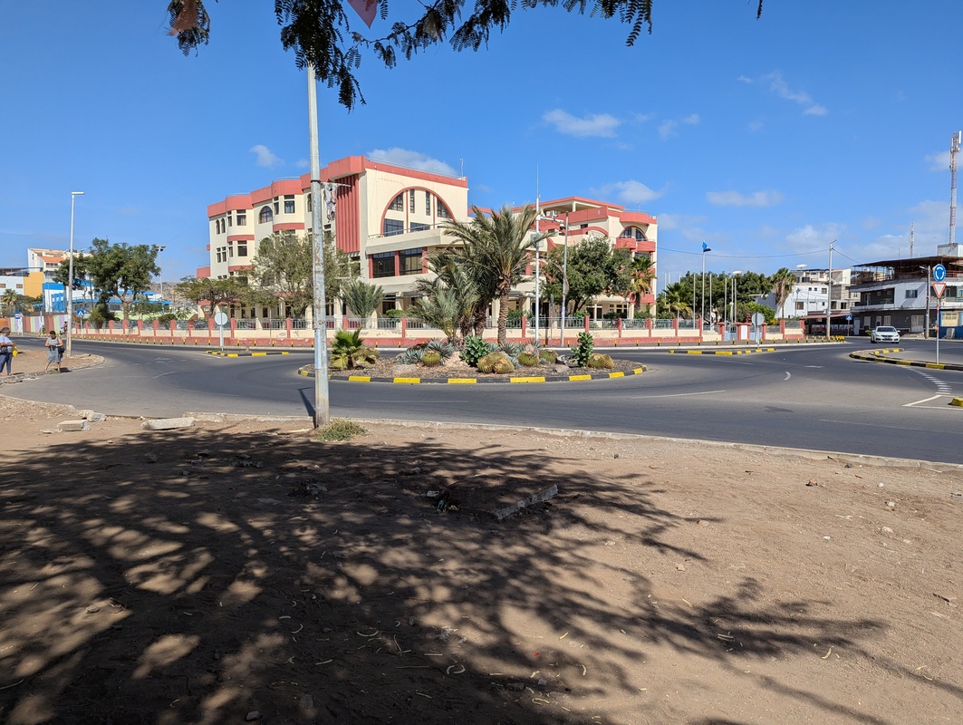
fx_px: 668
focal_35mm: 24
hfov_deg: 71.5
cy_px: 362
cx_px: 482
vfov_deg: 56.9
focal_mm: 6.81
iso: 41
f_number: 1.85
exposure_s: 1/3425
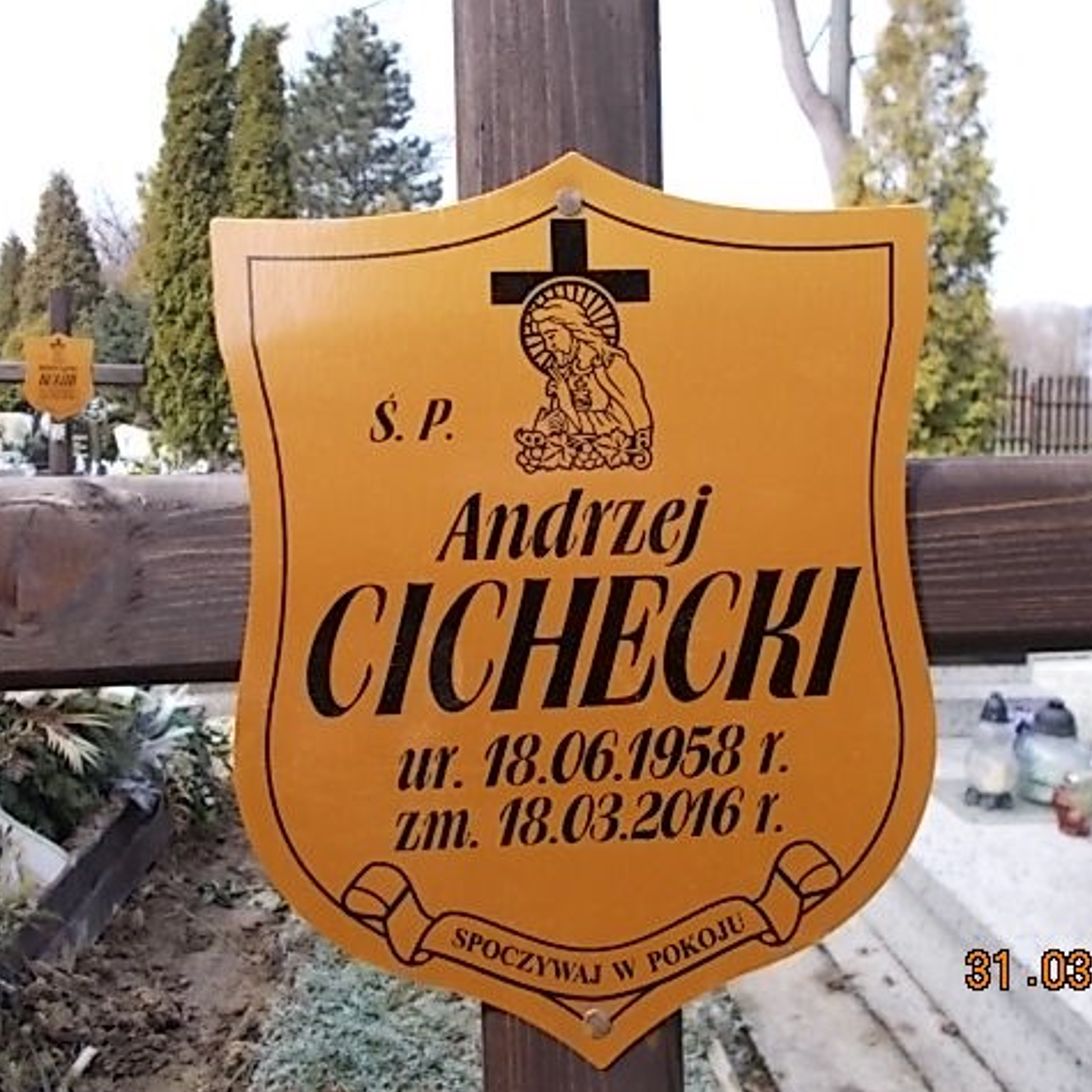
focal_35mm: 31
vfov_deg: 52.5
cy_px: 548
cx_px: 555
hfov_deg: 52.5
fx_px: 1106
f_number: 3.2
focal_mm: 4.6
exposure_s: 1/200
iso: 80
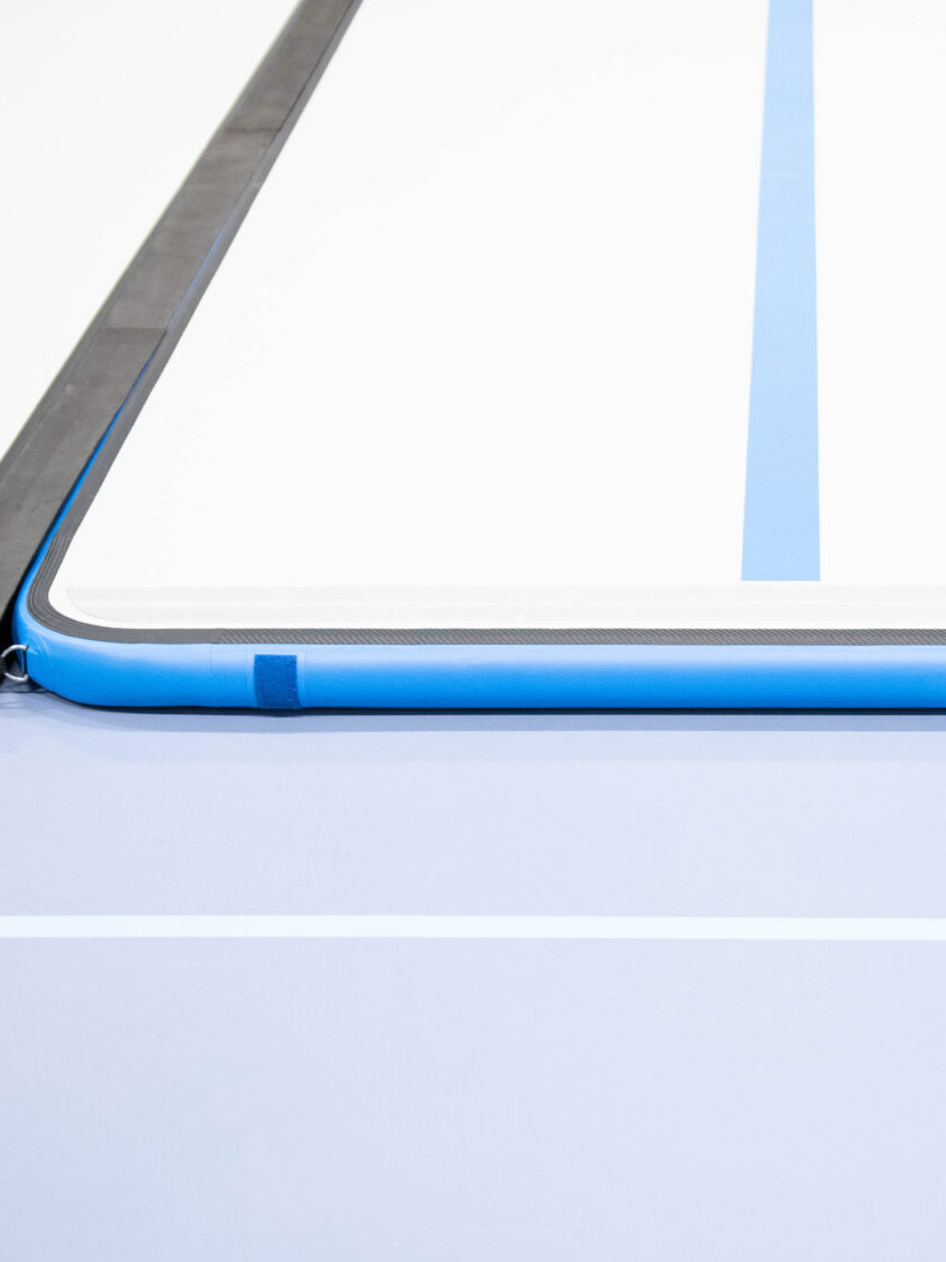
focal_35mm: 70
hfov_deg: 20.7
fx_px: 2551
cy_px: 598
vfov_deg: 27.8
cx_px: 781
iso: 1600
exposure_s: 1/200
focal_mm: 28
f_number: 2
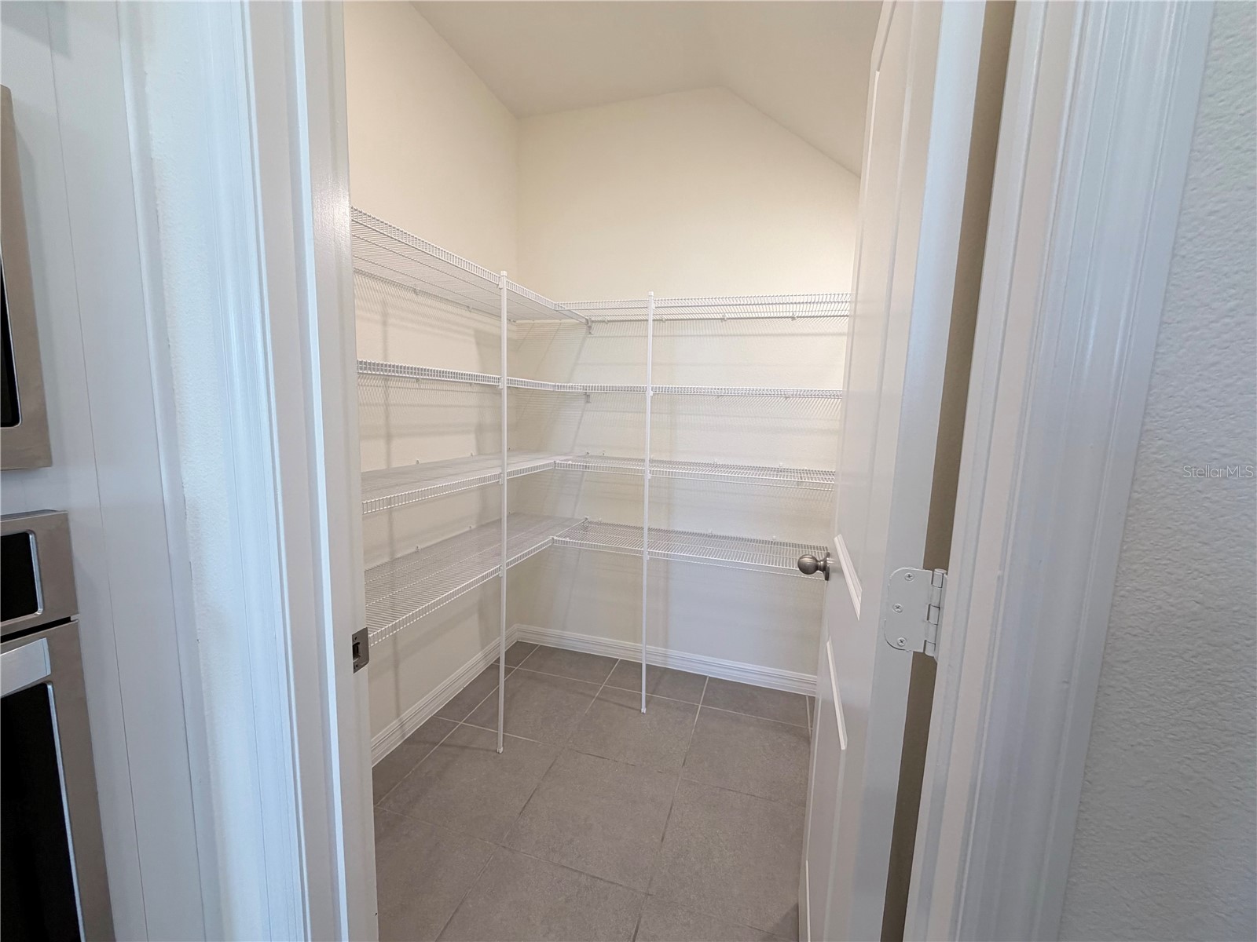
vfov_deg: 85.7
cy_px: 471
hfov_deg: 102.1
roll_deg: -1.8
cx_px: 628
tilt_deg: -7.4
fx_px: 508
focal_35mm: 14
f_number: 2.2
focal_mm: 2.22
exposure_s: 1/120
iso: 160
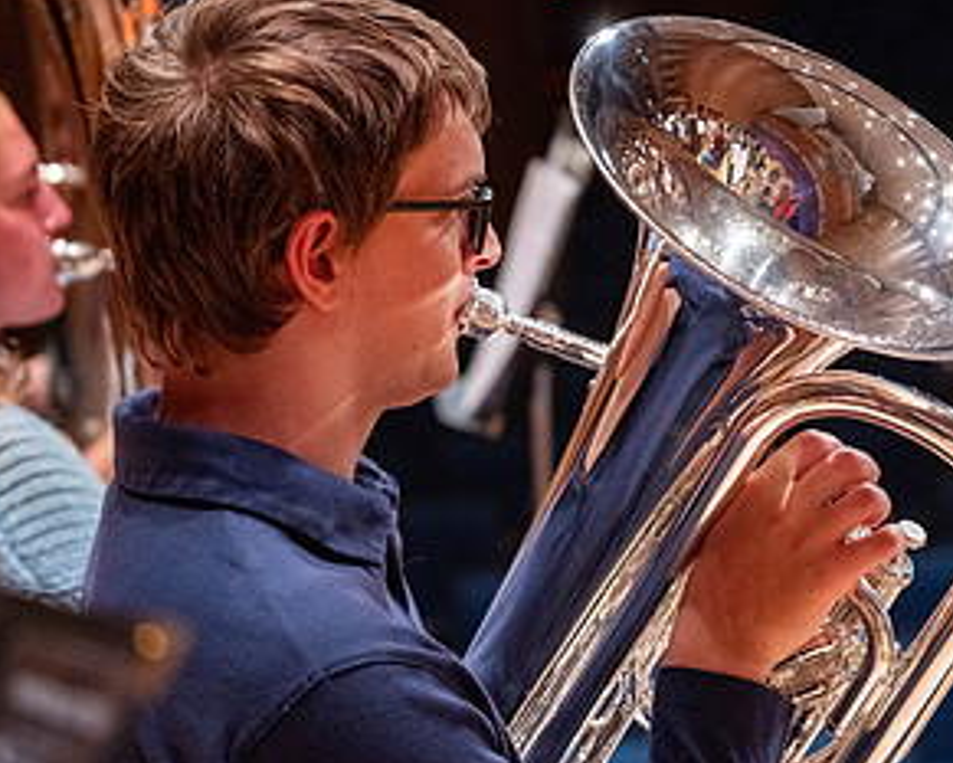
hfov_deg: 14.7
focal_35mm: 131
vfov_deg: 11.8
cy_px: 359
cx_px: 603
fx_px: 3696
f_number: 2.8
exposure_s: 1/800
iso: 1250
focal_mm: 70
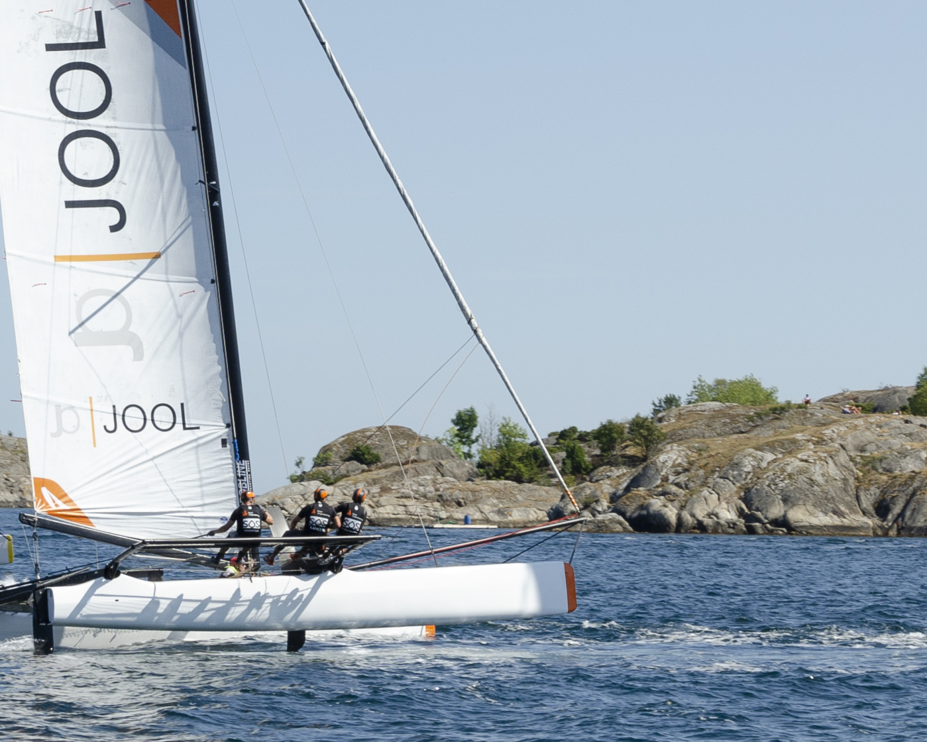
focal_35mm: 188
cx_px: 677
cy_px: 111
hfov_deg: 10.2
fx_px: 5159
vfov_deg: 8.2
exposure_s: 1/250
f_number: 9
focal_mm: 38
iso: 100
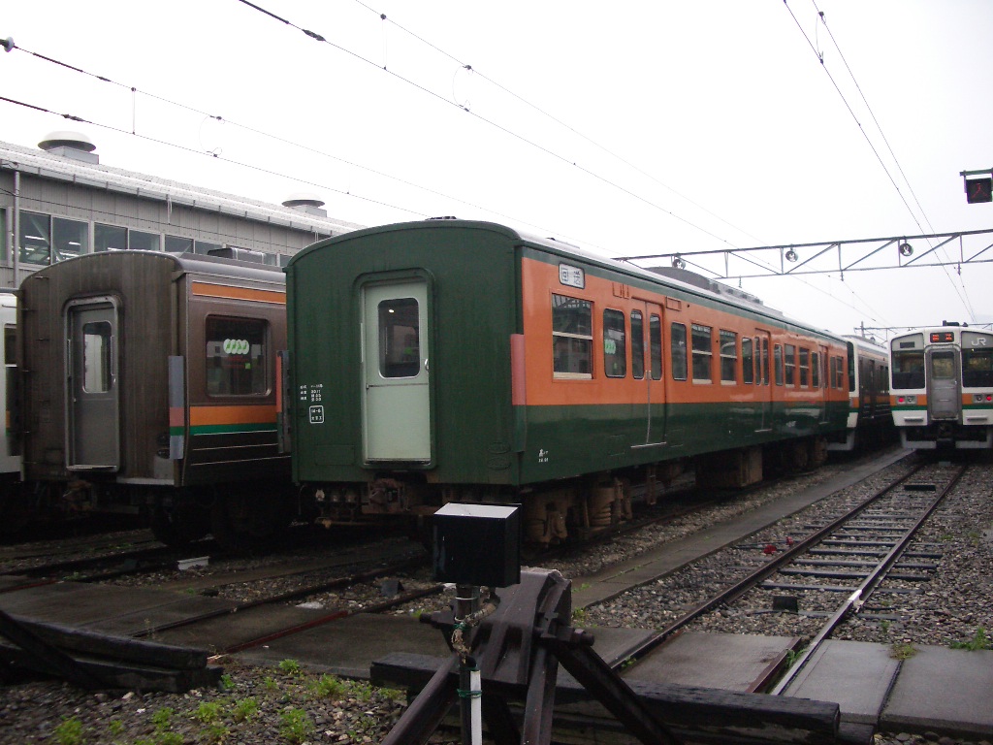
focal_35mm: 35
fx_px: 1004
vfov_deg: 40.7
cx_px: 496
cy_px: 372
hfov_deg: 52.6
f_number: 2.6
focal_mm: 5.8
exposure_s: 1/125
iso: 200
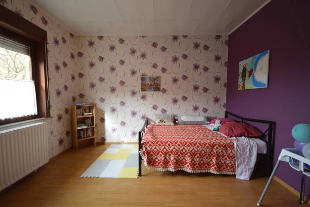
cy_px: 104
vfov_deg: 77.3
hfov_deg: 100.4
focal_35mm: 15
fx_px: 129
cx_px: 155
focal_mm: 10
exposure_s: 1/60
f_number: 4
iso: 400
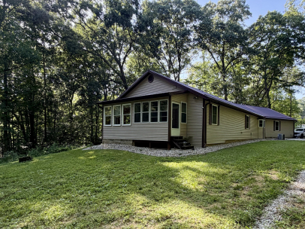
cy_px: 133
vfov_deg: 58.5
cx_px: 170
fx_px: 203
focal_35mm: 23
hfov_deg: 73.7
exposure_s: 1/143
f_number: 2.2
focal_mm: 2.22
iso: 50
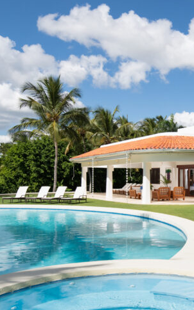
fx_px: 347
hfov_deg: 29.2
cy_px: 154
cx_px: 195
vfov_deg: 48.2
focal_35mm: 41
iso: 500
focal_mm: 19
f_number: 8
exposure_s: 1/250
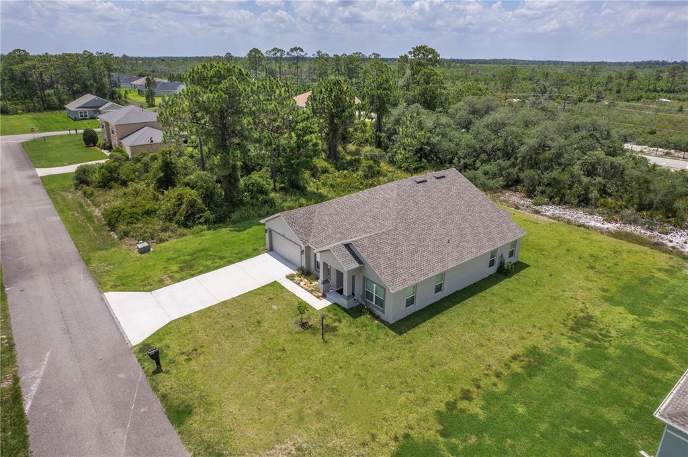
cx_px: 344
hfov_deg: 78.6
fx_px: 420
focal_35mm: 22
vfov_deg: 57.1
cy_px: 228
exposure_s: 1/730
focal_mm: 8.38
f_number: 2.8
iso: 100
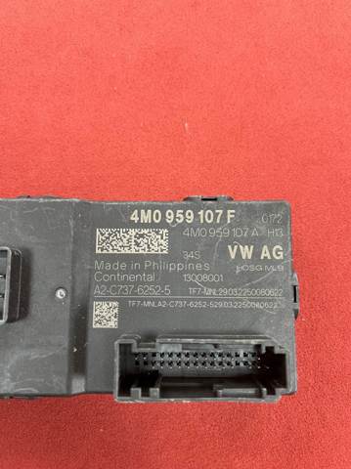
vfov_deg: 67.4
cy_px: 234
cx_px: 176
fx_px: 352
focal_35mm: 26
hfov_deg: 53.0
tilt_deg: -80.8
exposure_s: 1/60
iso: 160
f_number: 1.6
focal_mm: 5.1
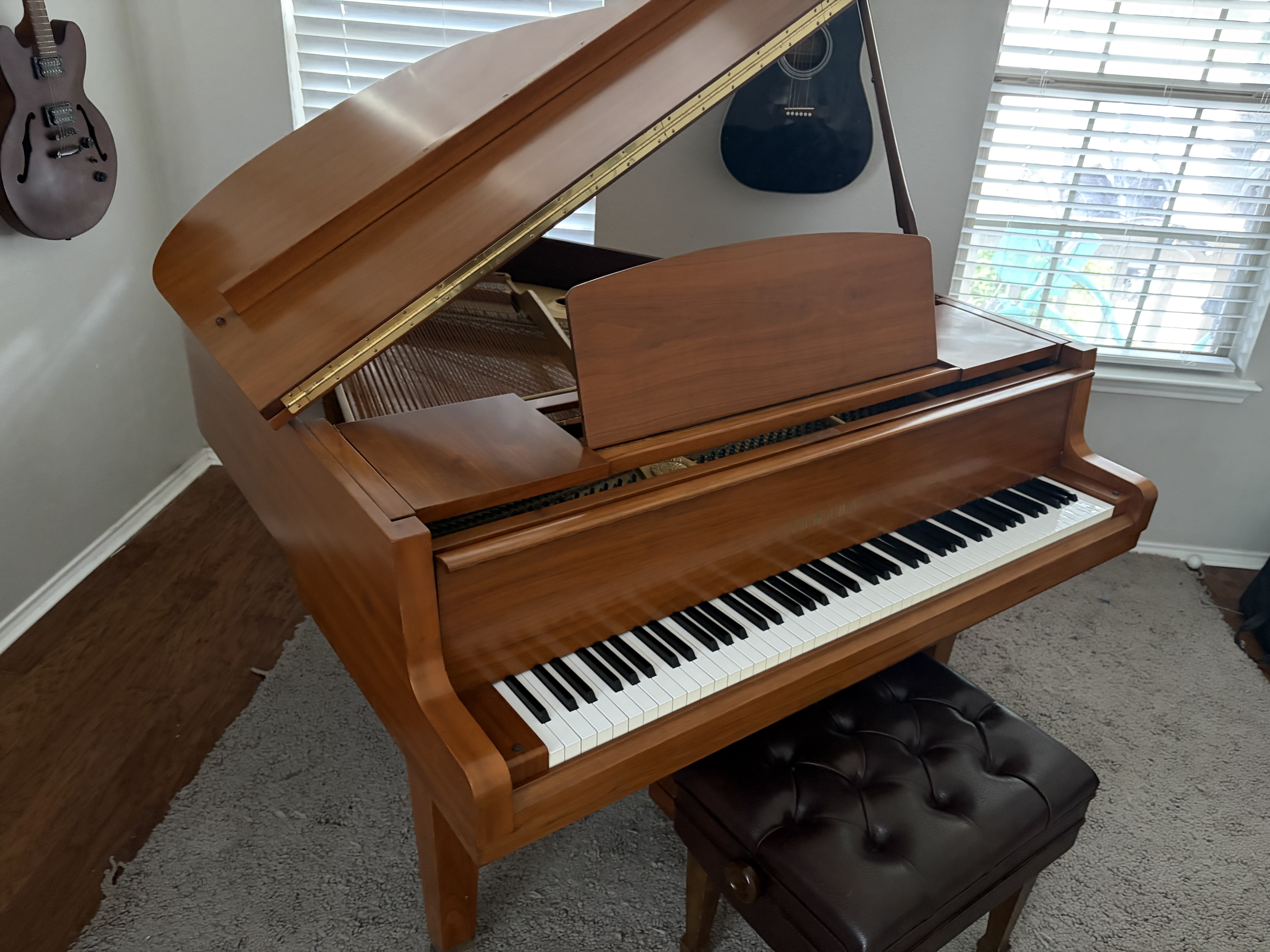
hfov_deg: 67.3
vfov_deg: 53.1
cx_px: 635
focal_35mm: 26
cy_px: 476
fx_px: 954
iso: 800
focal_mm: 5.96
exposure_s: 1/30
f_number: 1.6
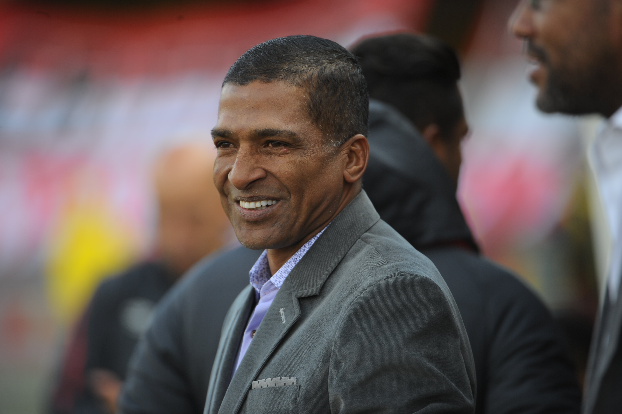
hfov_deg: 5.2
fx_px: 6907
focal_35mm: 400
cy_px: 207
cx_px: 311
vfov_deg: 3.4
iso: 200
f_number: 4
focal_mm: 400
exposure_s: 1/160
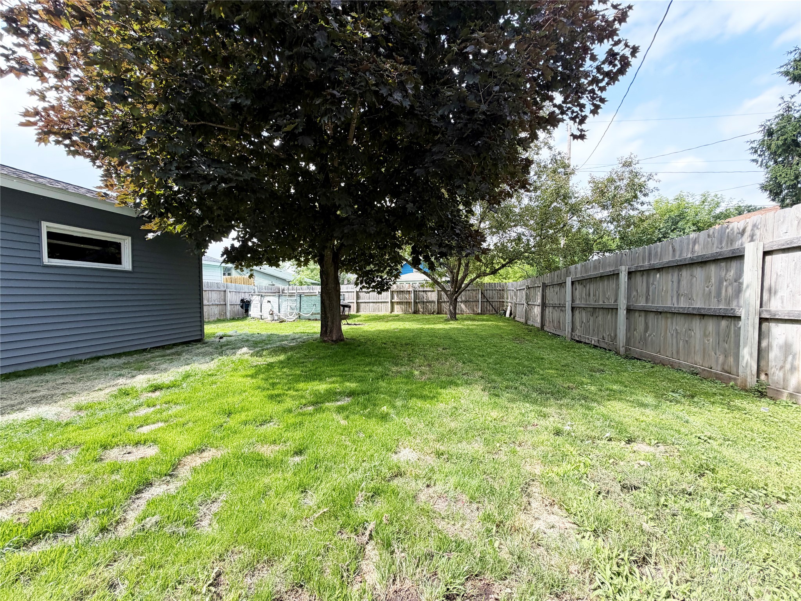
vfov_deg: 85.7
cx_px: 400
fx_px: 324
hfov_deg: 102.1
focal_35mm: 14
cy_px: 300
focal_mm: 2.22
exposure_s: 1/486
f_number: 2.2
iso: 64
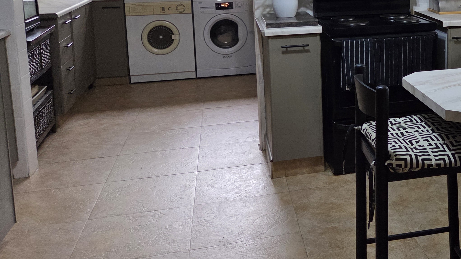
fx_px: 599
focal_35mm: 49
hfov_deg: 38.9
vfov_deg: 23.7
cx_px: 422
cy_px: 18
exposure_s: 1/100
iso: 320
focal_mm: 5.4
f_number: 1.8
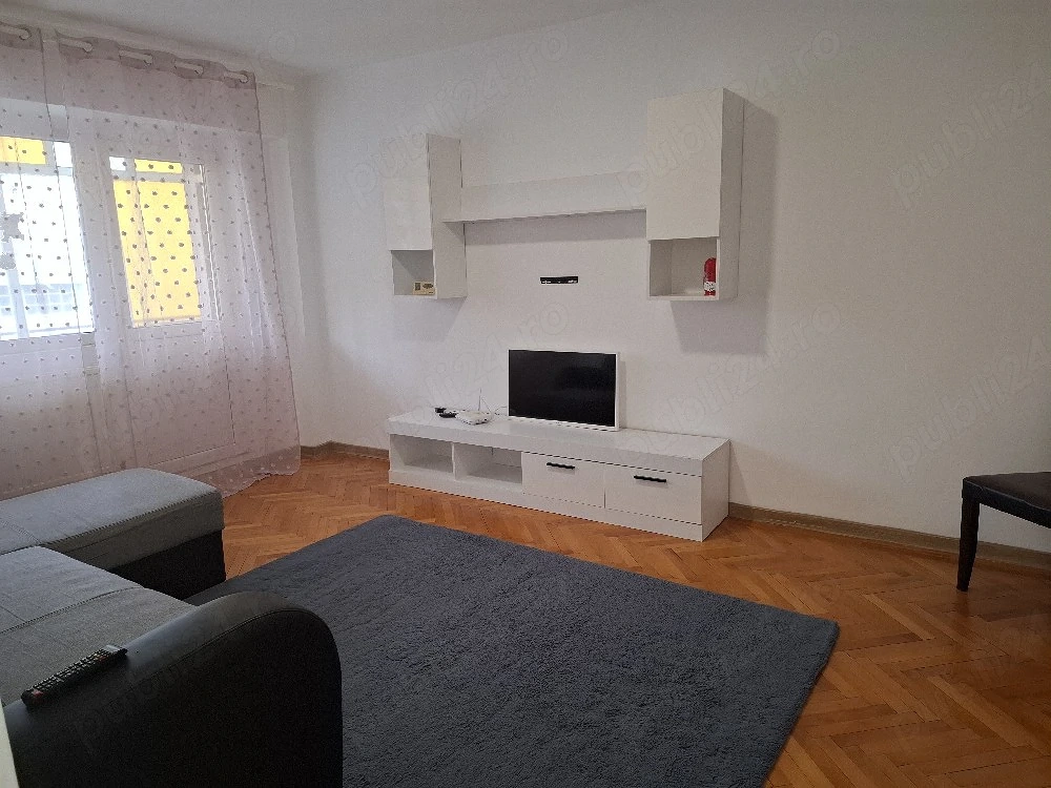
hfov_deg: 73.9
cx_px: 526
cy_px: 394
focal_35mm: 23
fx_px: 698
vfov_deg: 58.9
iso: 50
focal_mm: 5.54
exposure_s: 1/100
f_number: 1.8
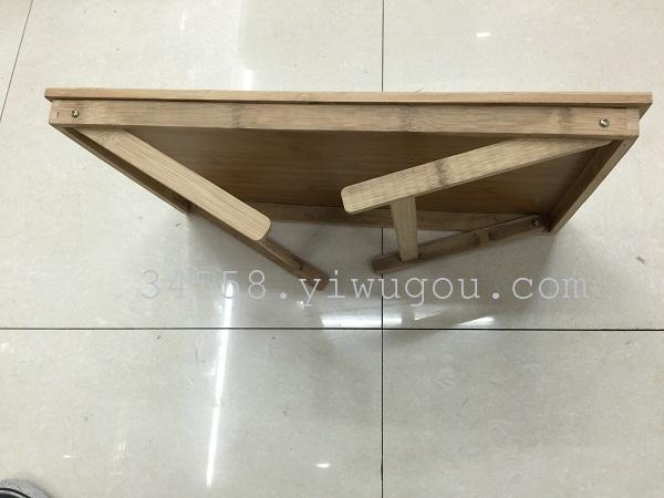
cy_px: 249
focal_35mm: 29
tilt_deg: -69.7
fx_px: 556
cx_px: 332
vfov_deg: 48.2
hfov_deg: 61.7
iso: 80
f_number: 2.2
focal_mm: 4.15
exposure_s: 1/33
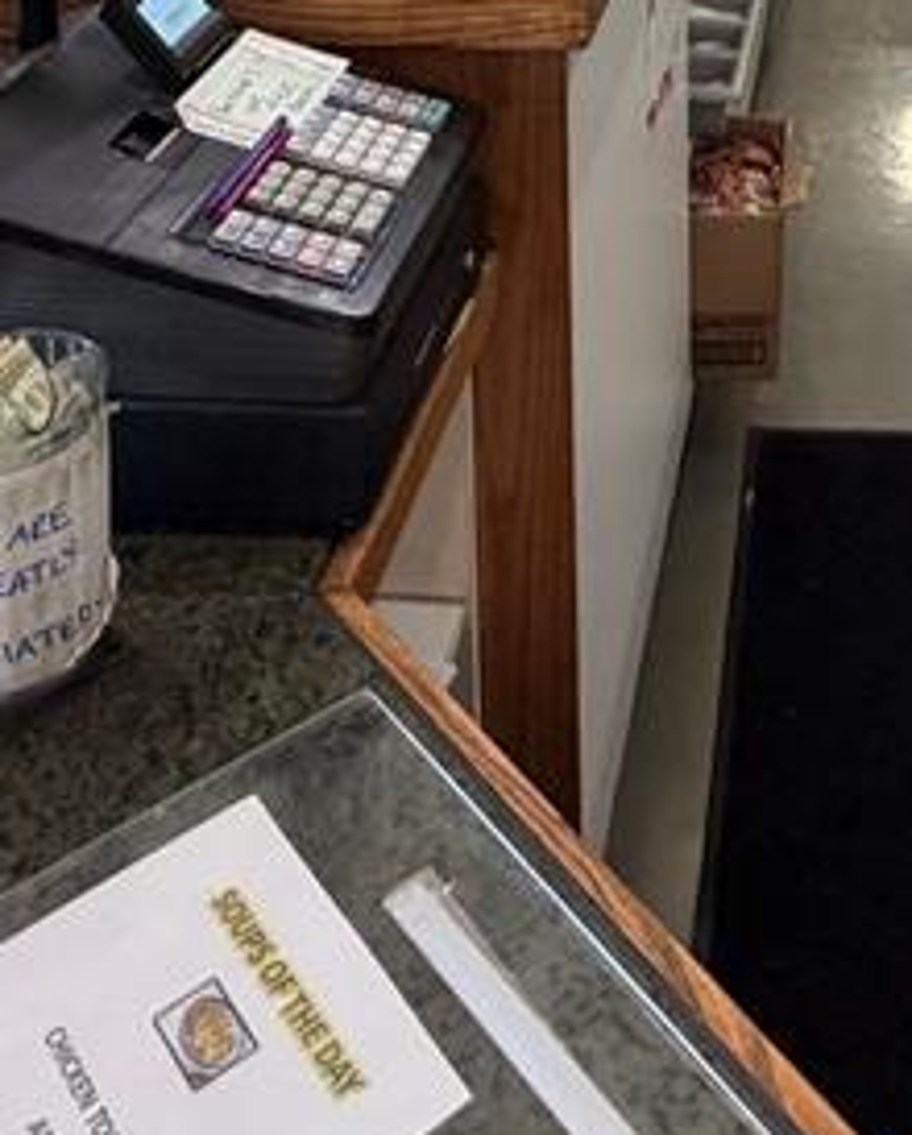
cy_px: -398
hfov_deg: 28.5
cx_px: 829
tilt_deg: -7.3
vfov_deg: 28.7
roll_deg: -0.3
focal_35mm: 51
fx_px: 1717
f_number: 2.2
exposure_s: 1/60
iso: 200
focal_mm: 2.22
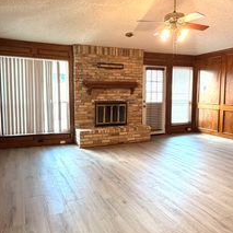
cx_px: 114
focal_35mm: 29
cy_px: 112
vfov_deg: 55.6
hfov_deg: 55.6
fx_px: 221
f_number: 2.2
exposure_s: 1/60
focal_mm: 2.22
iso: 320
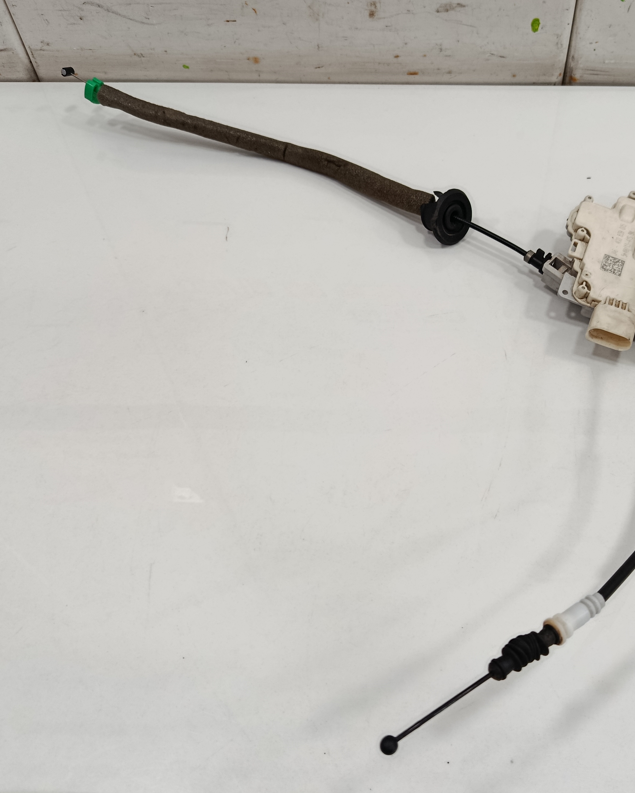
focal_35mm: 32
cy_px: 395
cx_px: 418
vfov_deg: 55.7
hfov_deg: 45.2
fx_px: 752
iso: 691
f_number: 1.7
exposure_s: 1/100
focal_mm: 5.24
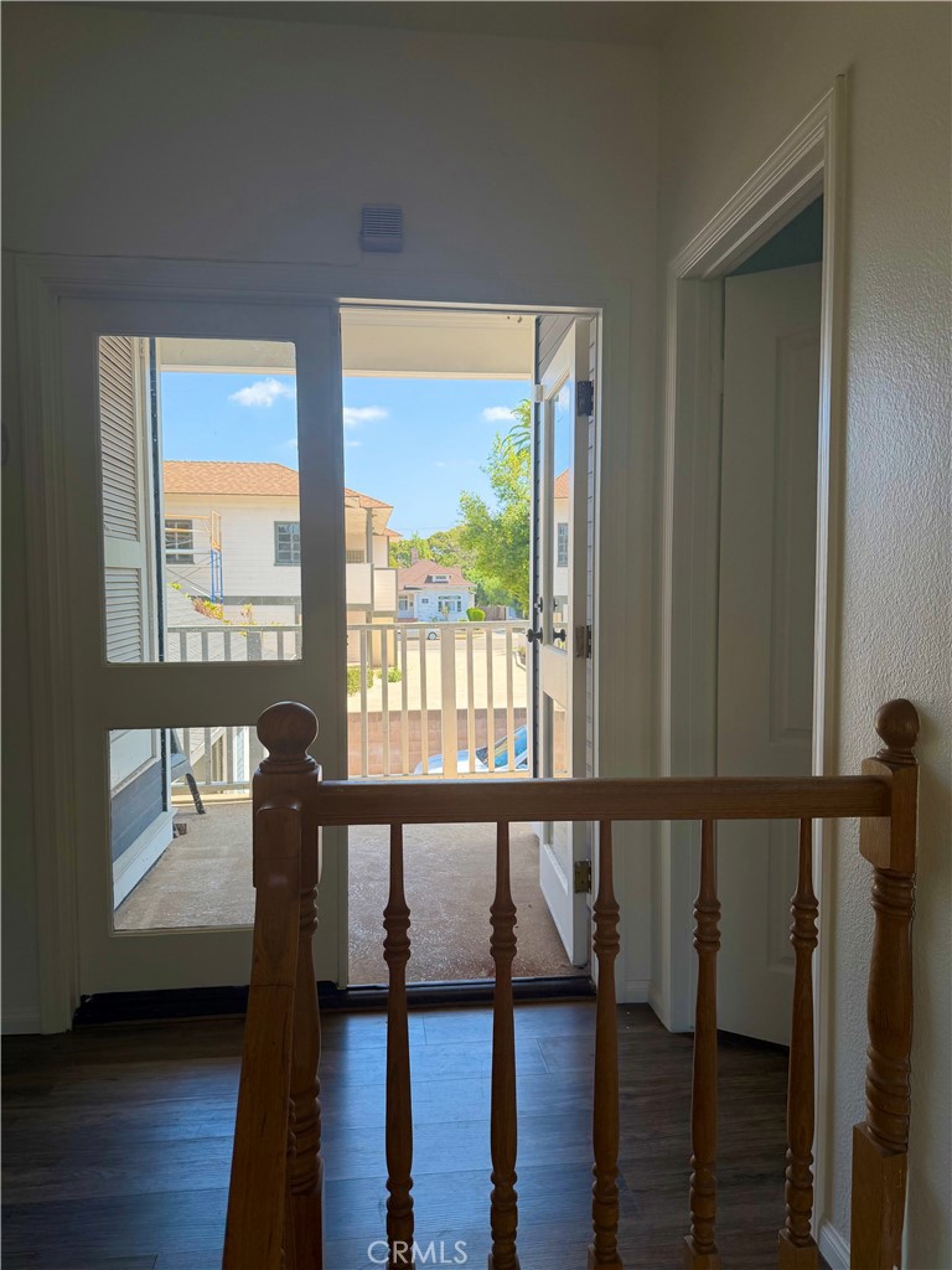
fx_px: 880
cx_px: 476
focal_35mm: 24
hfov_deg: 56.8
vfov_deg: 71.6
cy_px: 635
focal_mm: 6.76
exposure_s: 1/1122
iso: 100
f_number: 1.78
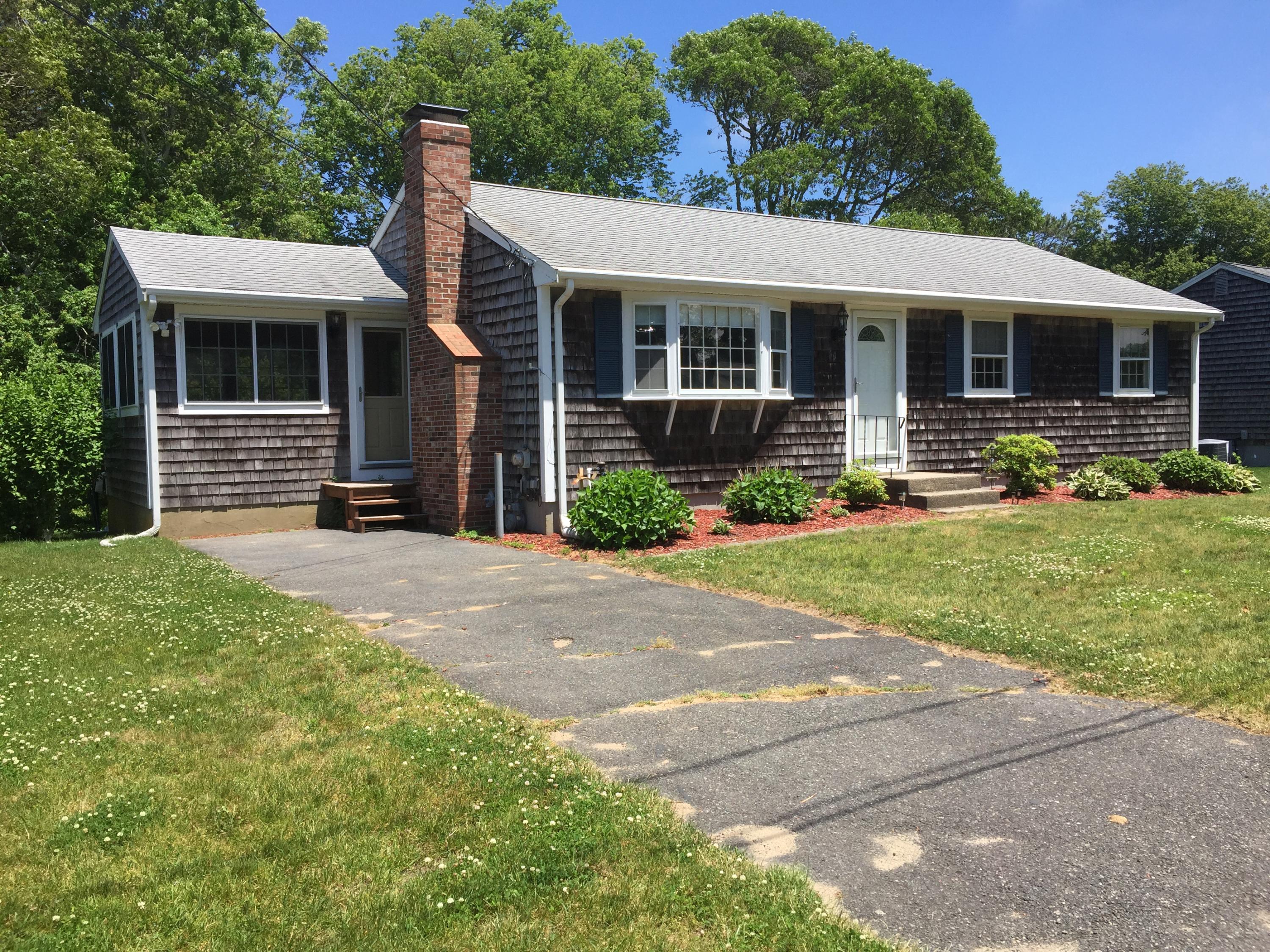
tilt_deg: -2.5
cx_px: 635
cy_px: 476
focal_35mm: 29
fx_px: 1064
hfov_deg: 61.7
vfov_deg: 48.2
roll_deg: -0.2
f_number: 2.2
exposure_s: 1/1464
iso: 32
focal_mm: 4.15
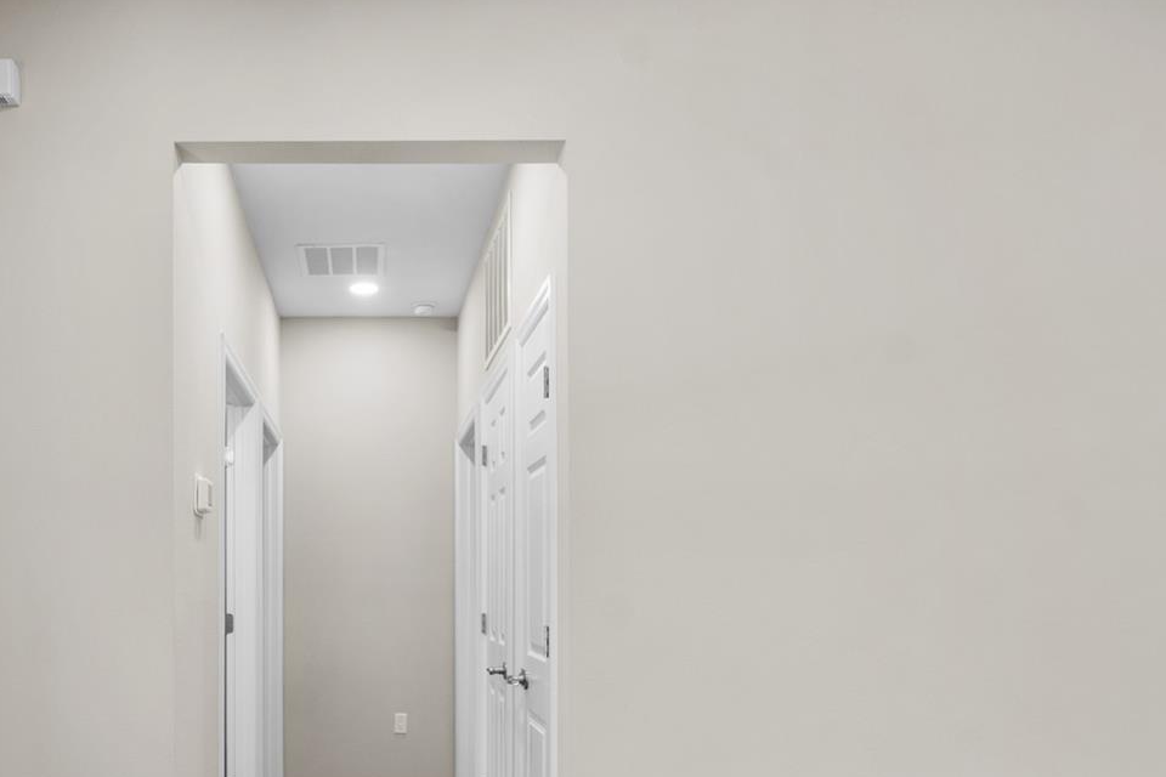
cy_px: 623
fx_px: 810
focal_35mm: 25
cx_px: 381
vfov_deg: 48.4
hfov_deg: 69.3
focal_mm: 10
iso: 100
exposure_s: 1/4
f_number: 7.1
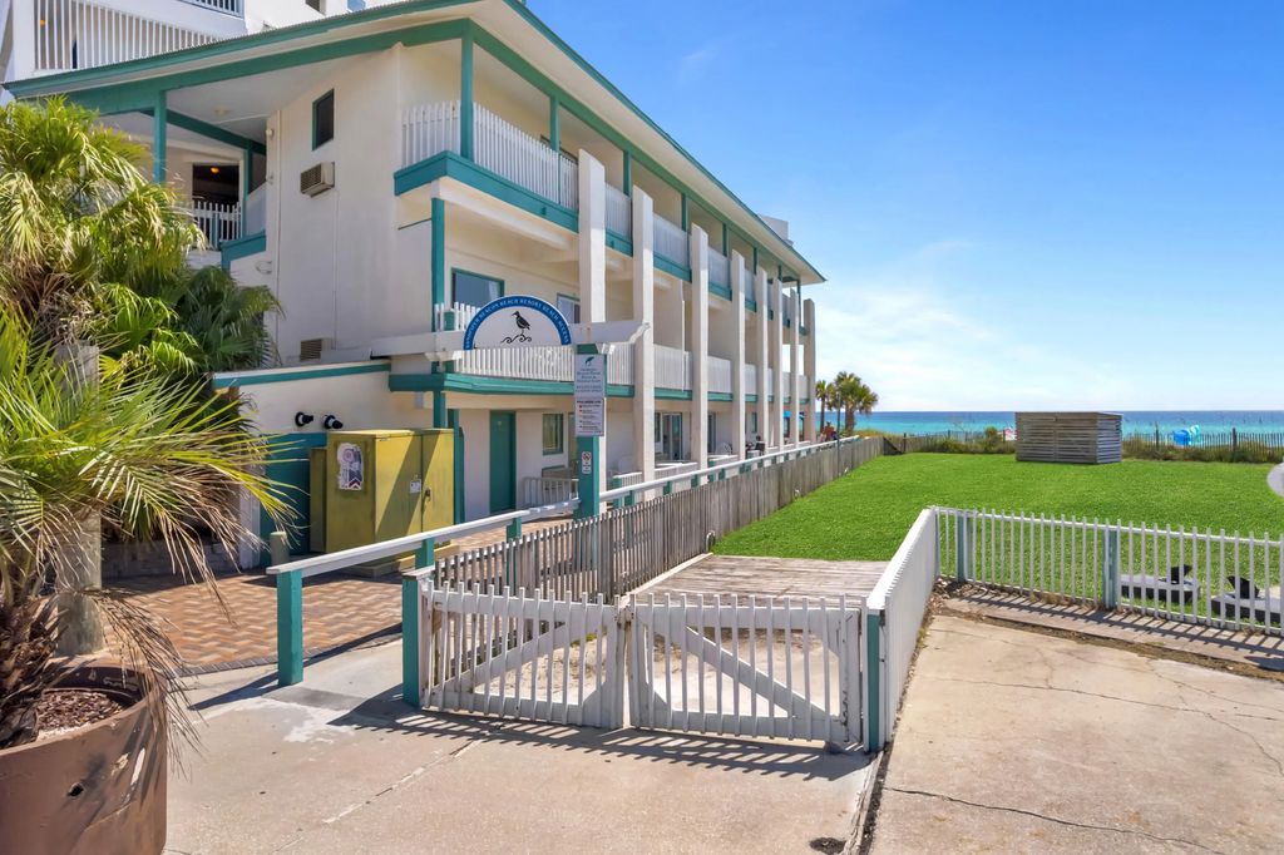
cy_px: 428
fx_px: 784
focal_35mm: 22
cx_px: 642
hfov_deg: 78.6
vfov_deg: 57.2
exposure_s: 1/5000
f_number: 2.8
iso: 100
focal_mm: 8.38
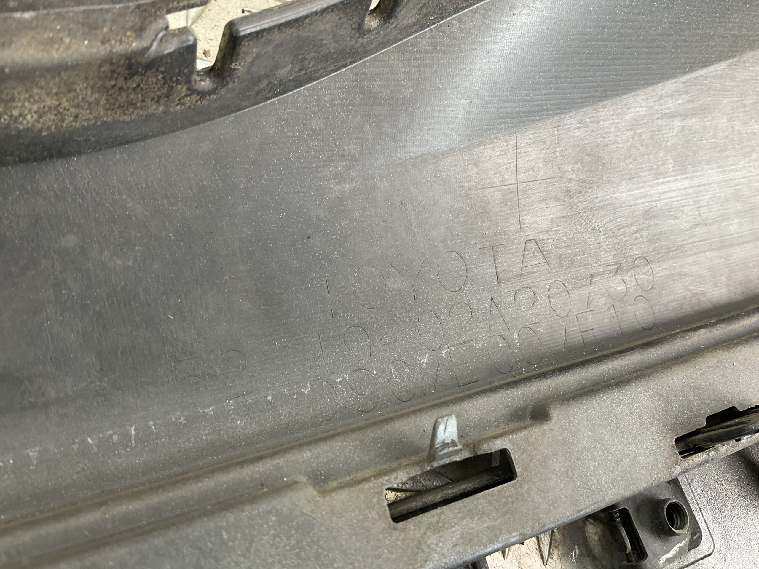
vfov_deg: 48.2
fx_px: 636
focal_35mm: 29
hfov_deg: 61.7
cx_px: 380
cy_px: 284
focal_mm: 3
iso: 32
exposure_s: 1/60
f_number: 1.8
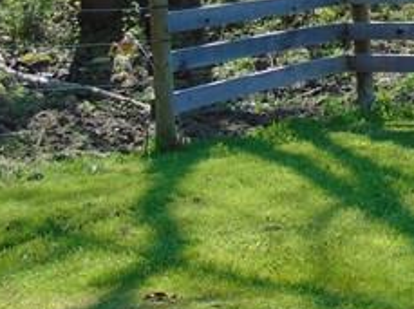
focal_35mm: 112
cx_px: 631
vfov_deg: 12.6
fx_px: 1337
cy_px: -130
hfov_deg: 16.0
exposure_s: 1/640
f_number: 3
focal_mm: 4.5
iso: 80
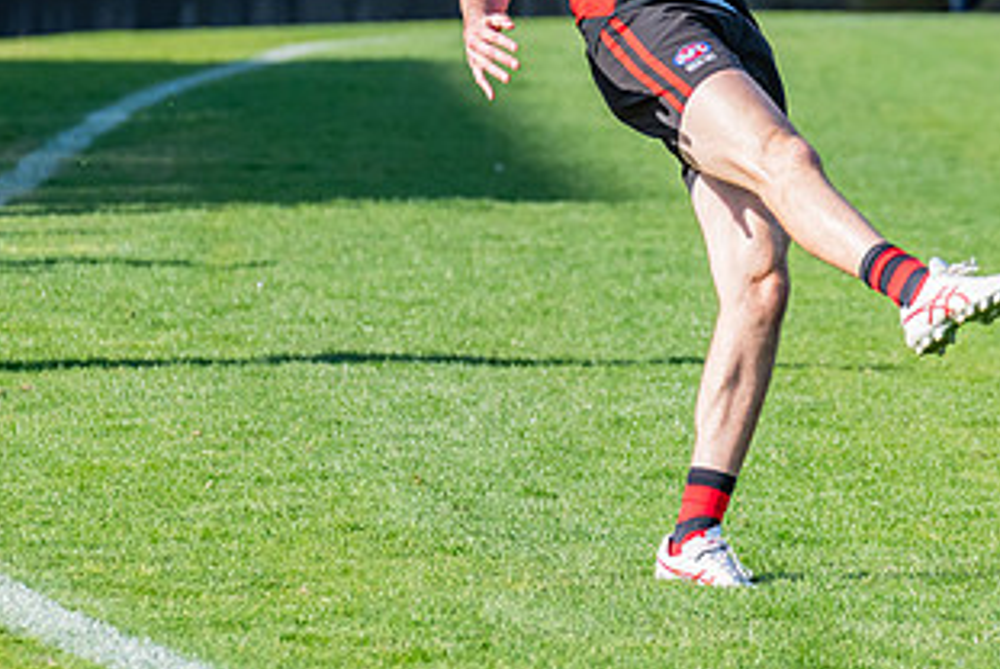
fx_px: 13457
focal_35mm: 484
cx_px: 749
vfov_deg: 2.8
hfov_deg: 4.3
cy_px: 212
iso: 800
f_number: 7.1
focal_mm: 220
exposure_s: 1/1600
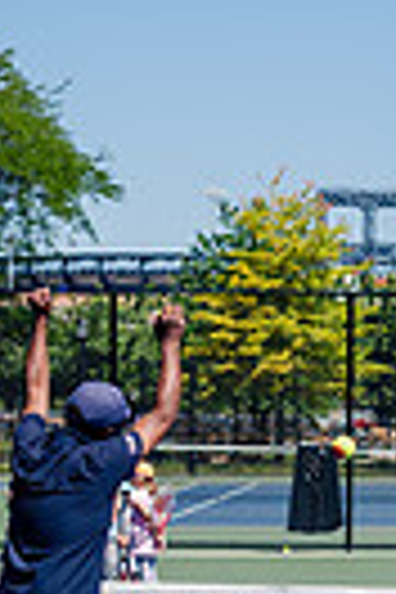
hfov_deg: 8.7
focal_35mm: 155
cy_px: 574
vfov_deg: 13.1
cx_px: 490
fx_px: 2557
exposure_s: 1/2500
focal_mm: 35
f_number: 4
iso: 200
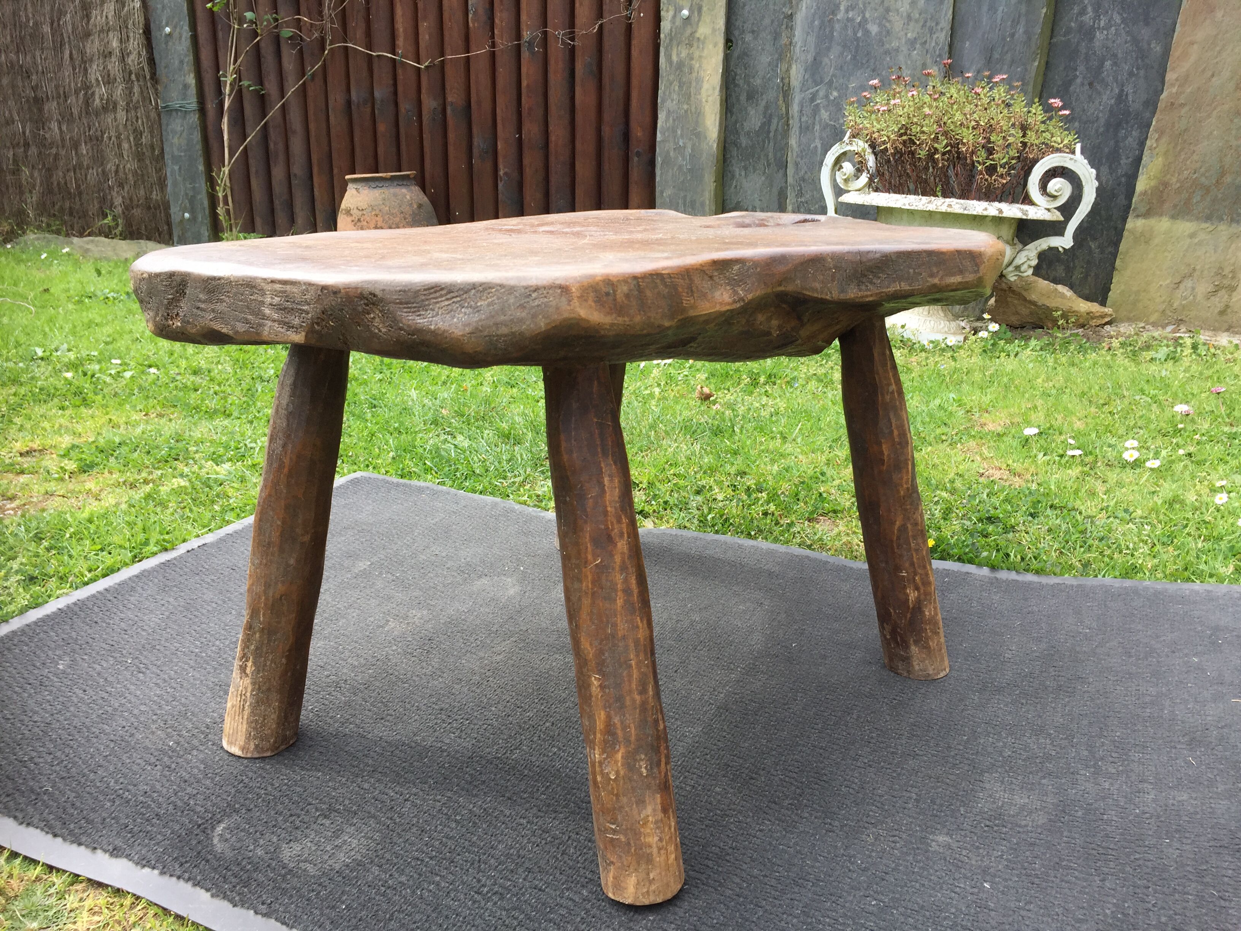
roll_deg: -2.7
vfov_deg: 48.2
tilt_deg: -16.6
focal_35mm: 29
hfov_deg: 61.7
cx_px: 620
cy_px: 466
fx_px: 1040
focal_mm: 4.15
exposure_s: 1/507
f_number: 2.2
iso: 32
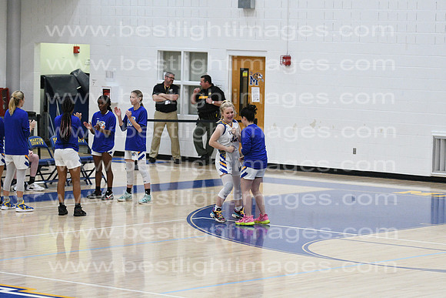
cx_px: 223
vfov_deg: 9.2
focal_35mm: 150
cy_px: 149
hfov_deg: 13.7
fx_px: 1859
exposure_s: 1/800
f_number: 3.5
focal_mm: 100
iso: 5600
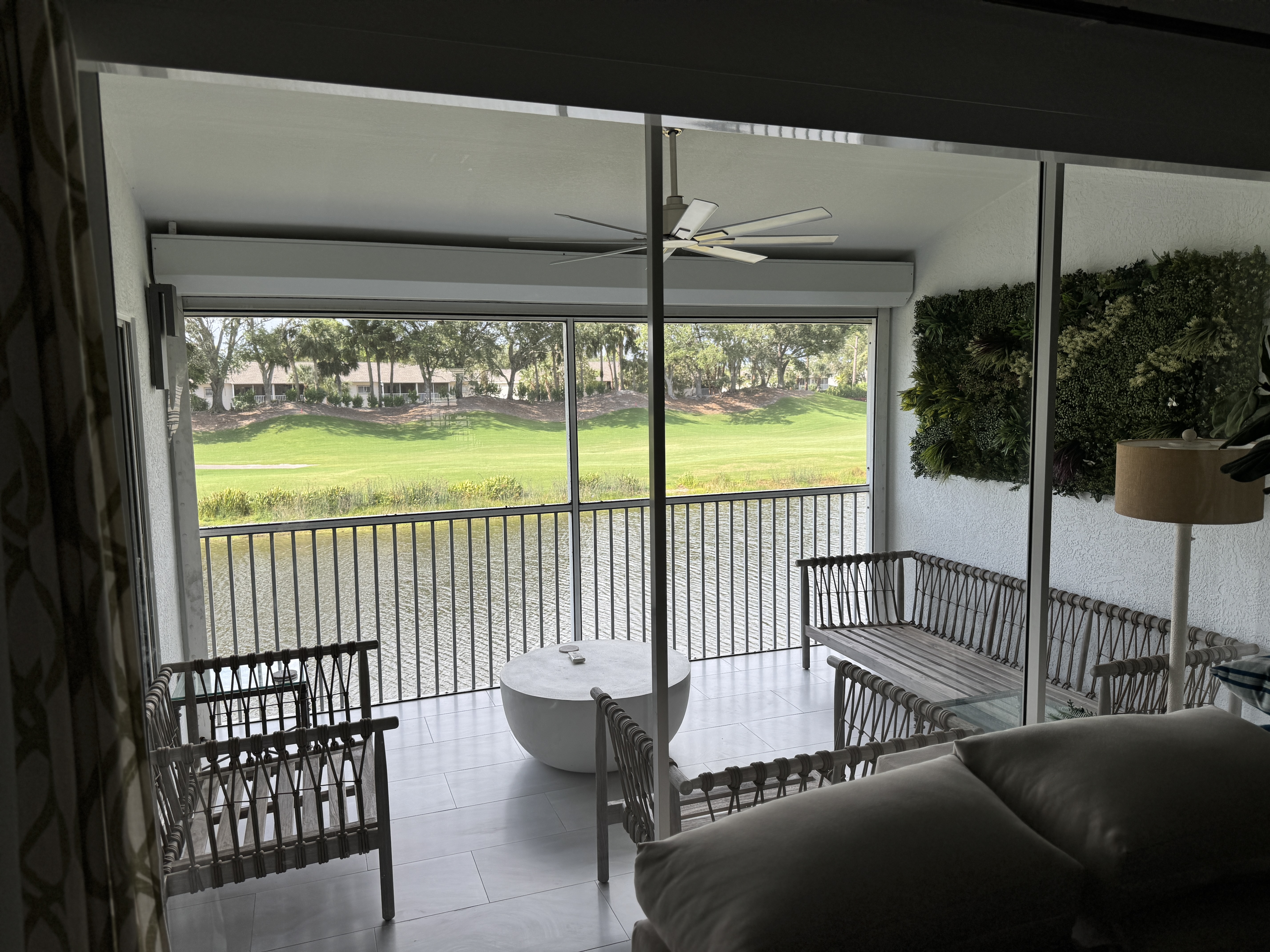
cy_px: 476
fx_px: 881
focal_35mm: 24
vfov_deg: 56.8
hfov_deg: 71.6
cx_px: 635
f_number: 1.78
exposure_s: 1/1094
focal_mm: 6.76
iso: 80
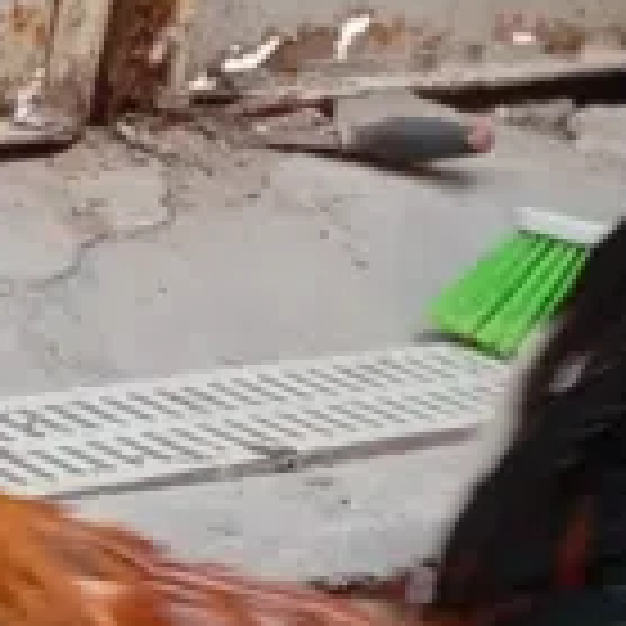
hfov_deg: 8.5
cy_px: 617
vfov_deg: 8.5
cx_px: -36
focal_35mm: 205
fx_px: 4194
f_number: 1.8
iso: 365
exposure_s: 1/50
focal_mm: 4.27
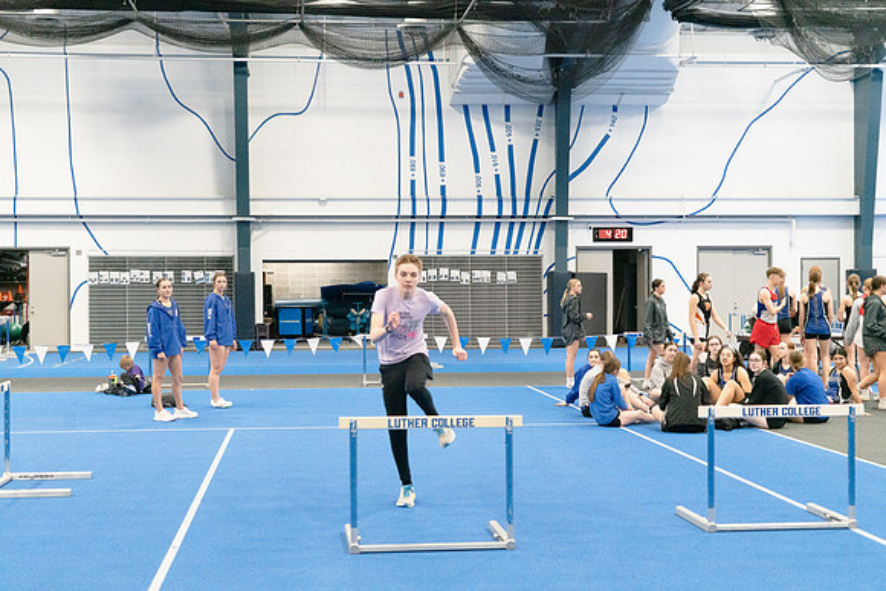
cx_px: 443
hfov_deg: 40.3
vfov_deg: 27.5
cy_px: 296
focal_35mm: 49
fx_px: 1206
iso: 4000
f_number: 4.5
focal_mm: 49
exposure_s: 1/500
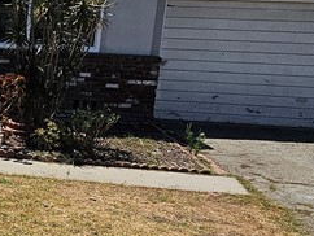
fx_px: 499
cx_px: -144
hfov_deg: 26.4
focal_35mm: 55
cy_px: 128
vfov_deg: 26.6
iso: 50
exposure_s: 1/3819
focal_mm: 2.2
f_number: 2.2
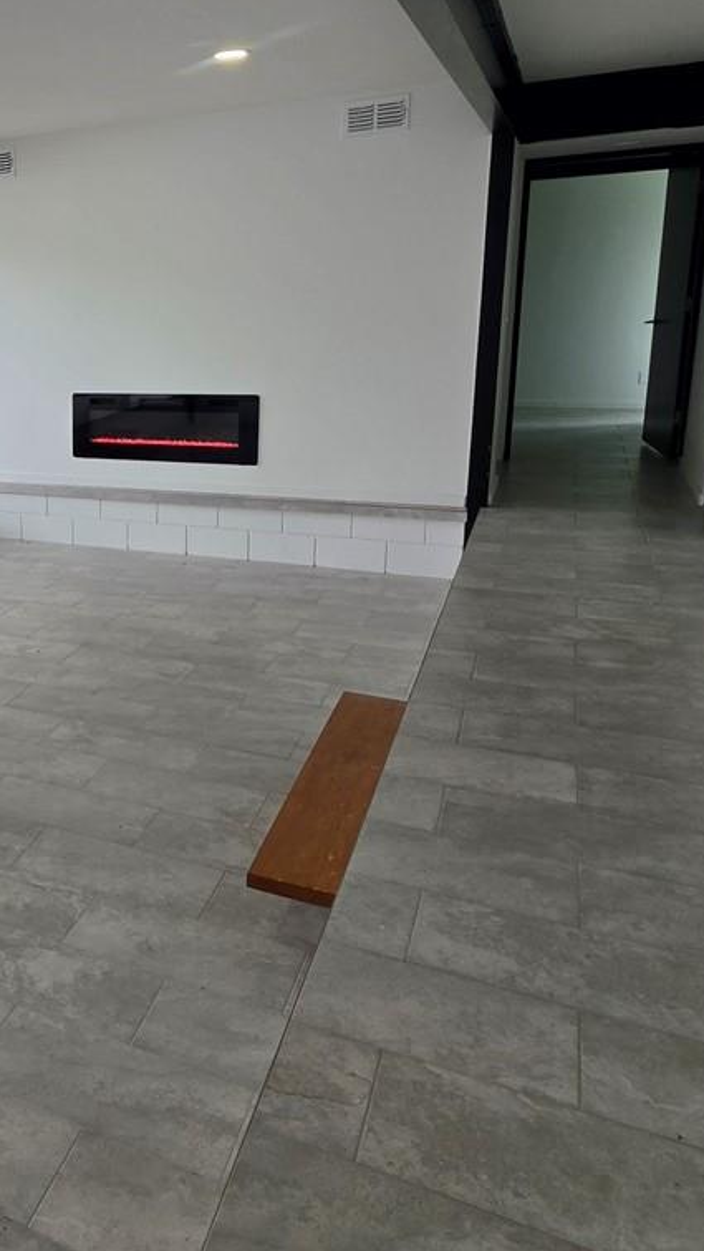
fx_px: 995
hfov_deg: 31.5
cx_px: -172
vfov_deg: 63.9
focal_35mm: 30
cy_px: 525
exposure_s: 1/120
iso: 20
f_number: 1.9
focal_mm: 2.2
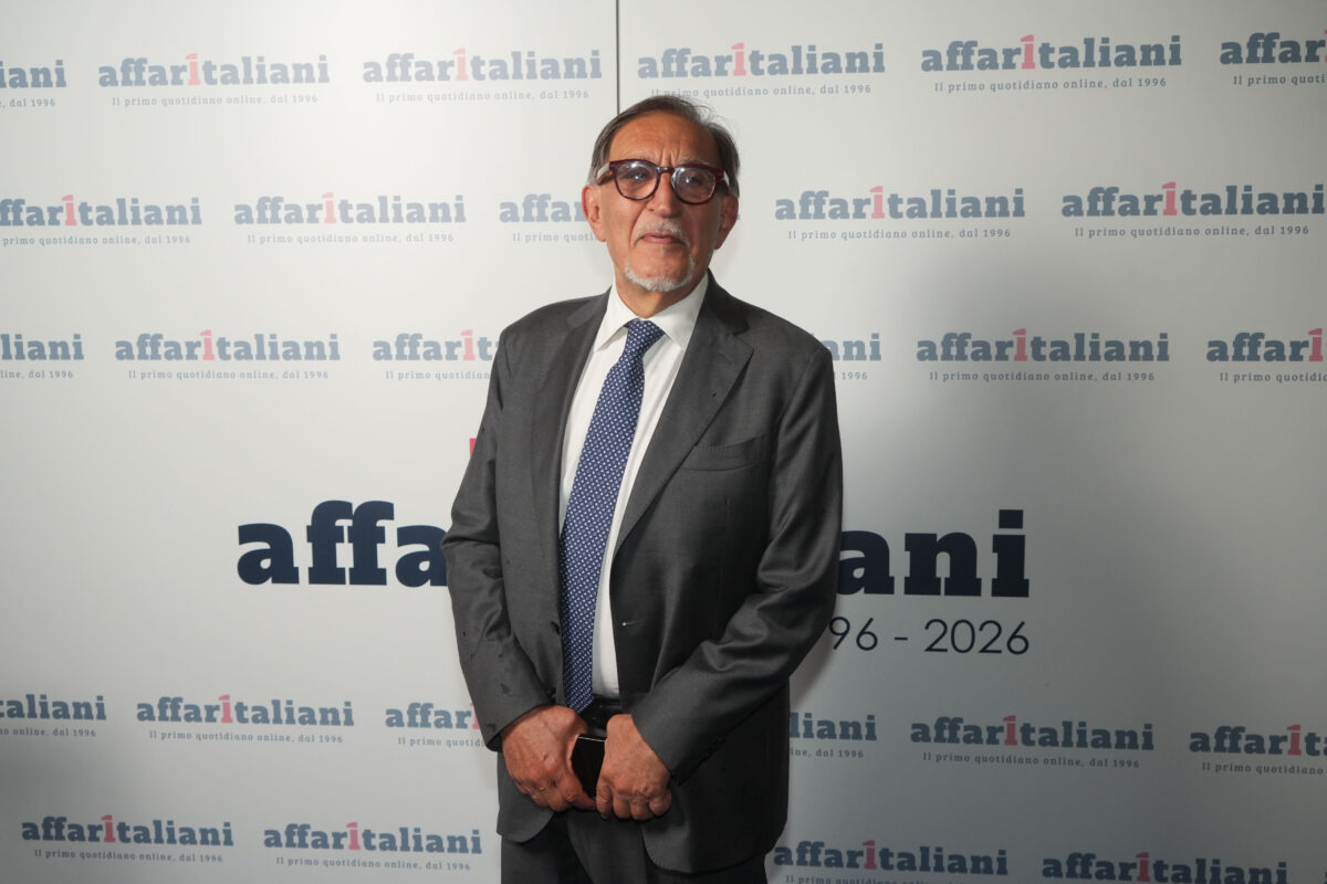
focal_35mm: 35
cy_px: 442
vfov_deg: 37.9
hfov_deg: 54.4
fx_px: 1290
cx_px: 664
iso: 1600
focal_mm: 35
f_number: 6.3
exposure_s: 1/160
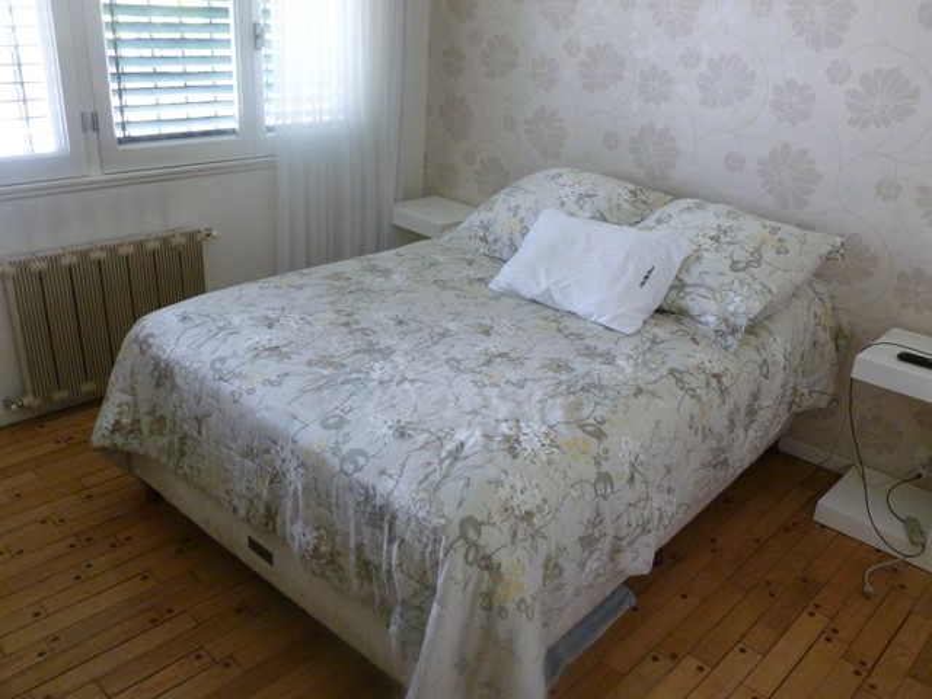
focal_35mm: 28
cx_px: 466
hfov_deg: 63.4
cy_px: 350
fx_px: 754
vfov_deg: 49.7
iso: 400
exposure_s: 1/13
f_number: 3.3
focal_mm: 5
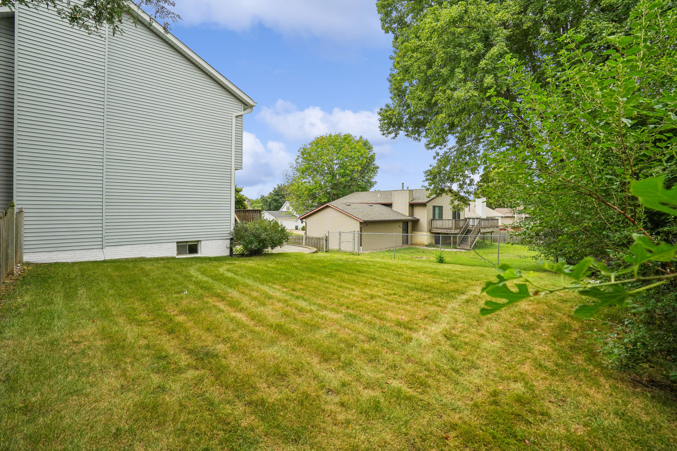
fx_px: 301
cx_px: 338
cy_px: 226
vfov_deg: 73.7
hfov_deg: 96.7
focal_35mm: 16
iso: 400
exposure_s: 1/200
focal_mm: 16
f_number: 8
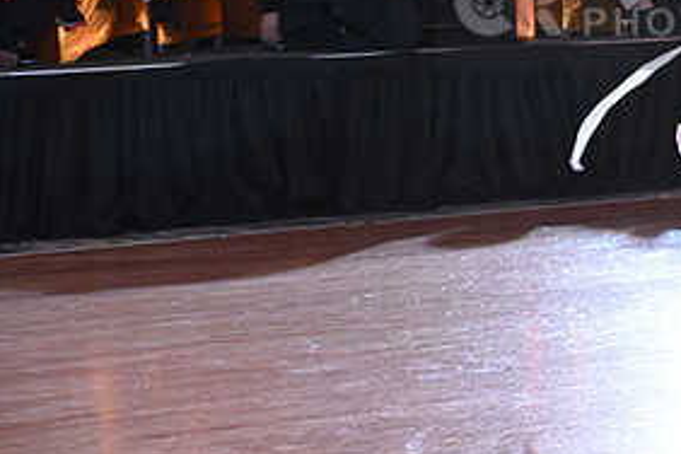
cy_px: 6
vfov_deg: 6.5
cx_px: 698
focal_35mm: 210
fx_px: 3972
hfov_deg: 9.7
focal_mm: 102
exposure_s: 1/400
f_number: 7.1
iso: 6400
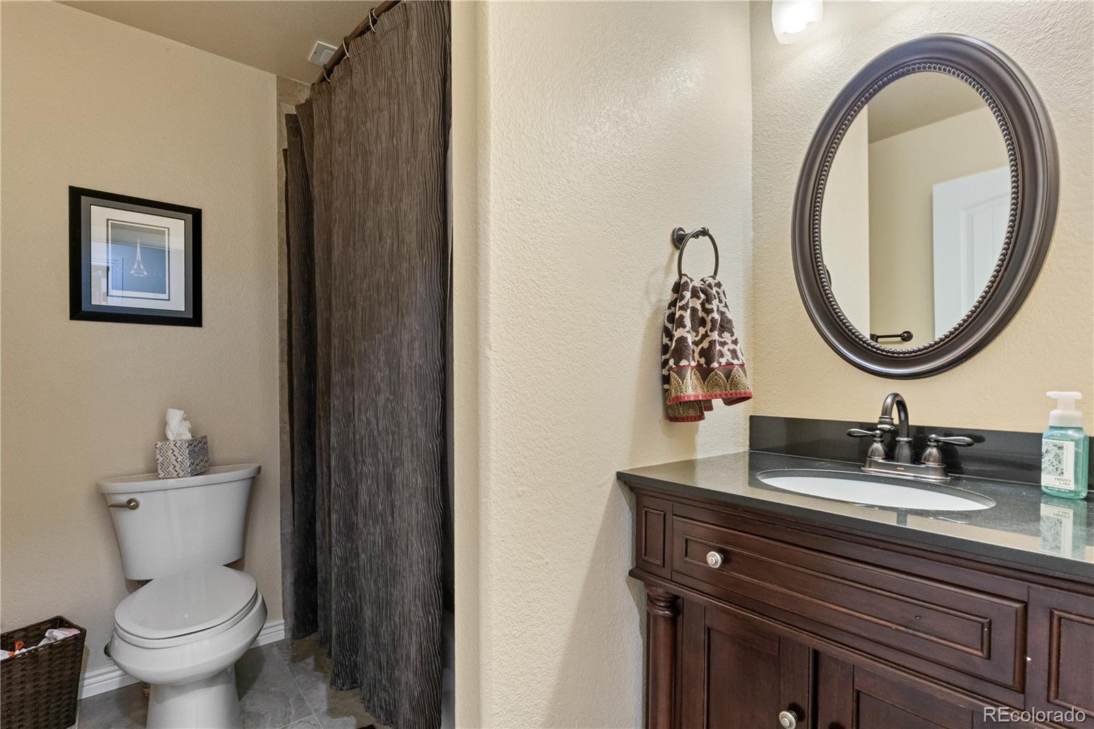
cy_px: 364
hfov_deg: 96.0
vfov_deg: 73.0
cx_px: 547
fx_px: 492
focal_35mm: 16
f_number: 8
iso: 250
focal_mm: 10.8
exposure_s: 1/4
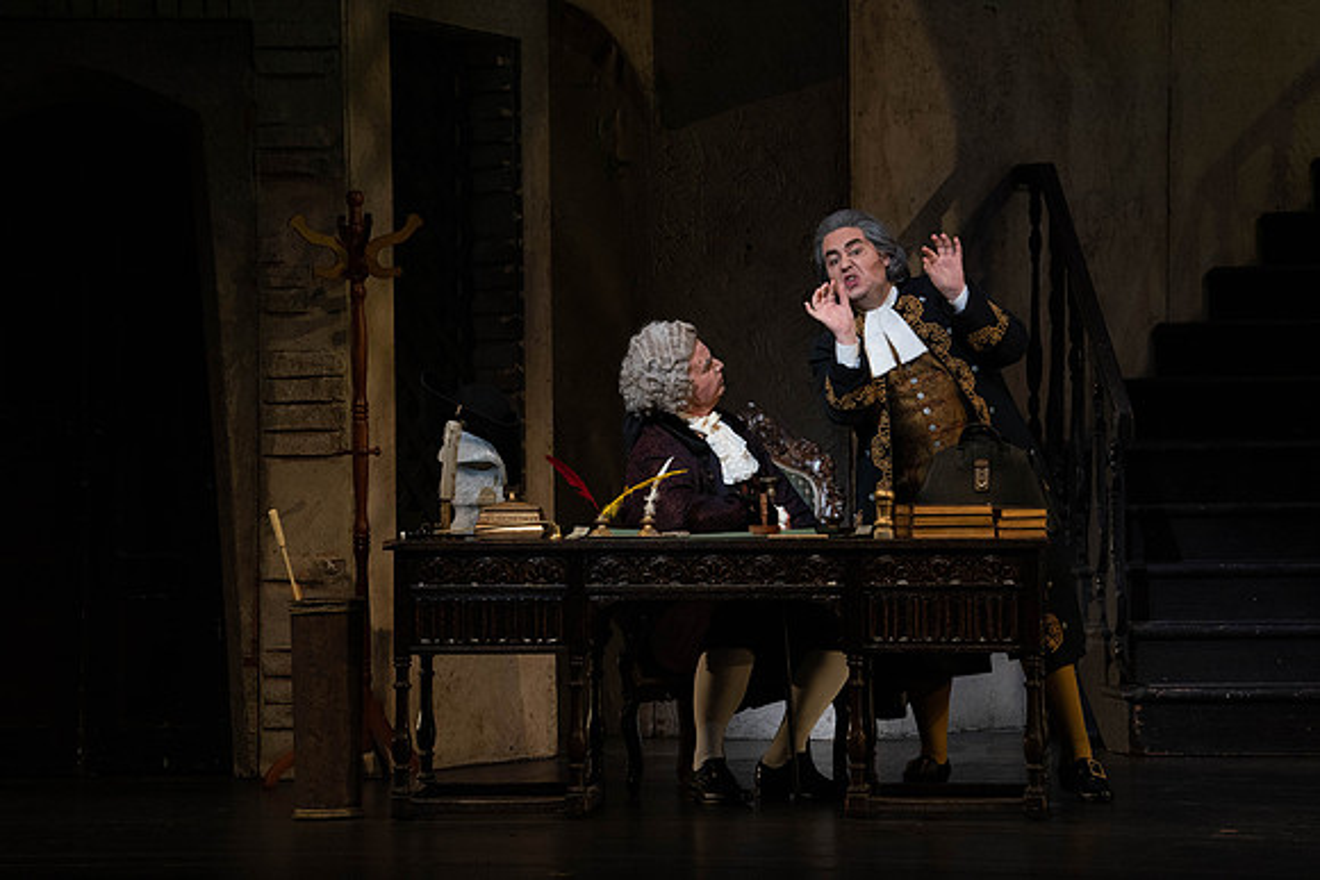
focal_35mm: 200
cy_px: 440
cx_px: 660
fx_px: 7335
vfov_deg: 6.9
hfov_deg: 10.3
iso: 3200
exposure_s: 1/250
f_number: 9
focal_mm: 200
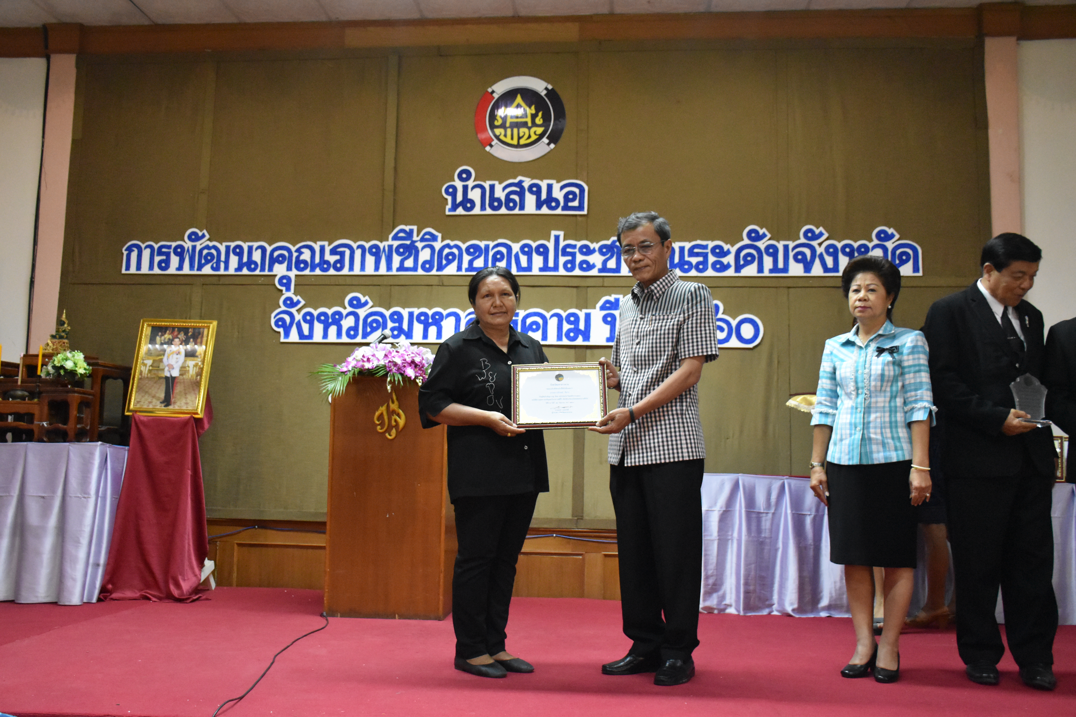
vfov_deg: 40.0
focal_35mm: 33
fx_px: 986
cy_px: 358
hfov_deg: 57.2
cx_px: 538
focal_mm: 22
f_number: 3.5
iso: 4500
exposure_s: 1/60
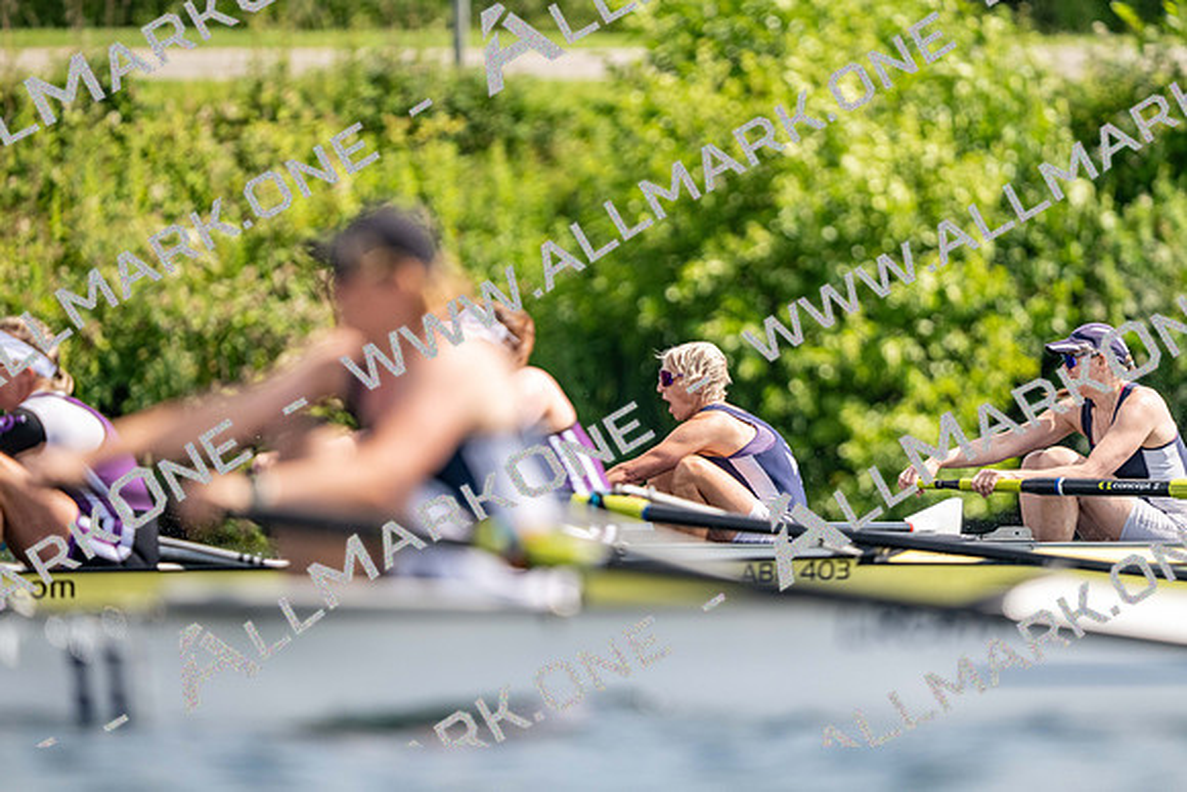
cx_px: 594
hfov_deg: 2.5
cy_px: 396
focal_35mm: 840
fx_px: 27702
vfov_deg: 1.6
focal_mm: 840
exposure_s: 1/2500
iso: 720
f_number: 5.6
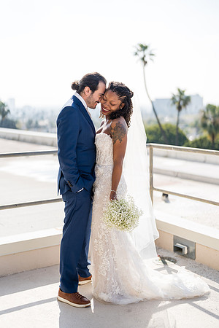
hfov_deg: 27.0
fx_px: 456
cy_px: 164
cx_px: 110
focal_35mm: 50
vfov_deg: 39.6
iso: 100
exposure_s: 1/5000
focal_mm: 50
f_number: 1.2
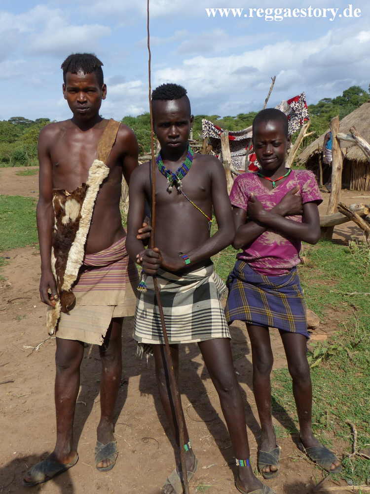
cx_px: 185
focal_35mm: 25
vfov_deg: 69.4
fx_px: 356
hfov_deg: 54.9
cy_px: 247
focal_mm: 4.6
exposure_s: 1/1000
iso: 100
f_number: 4
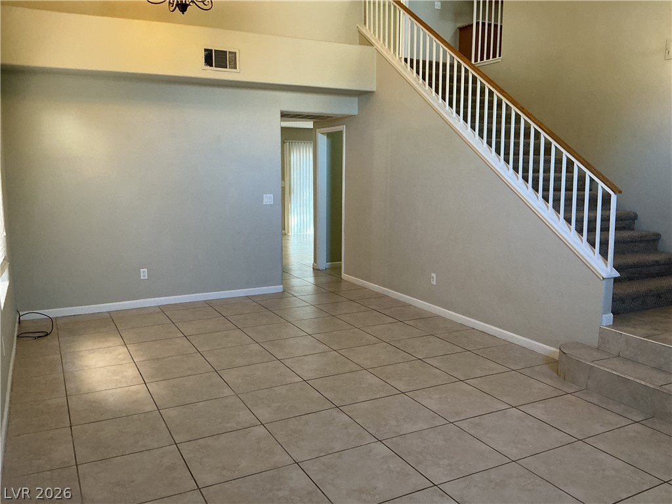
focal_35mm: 29
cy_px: 252
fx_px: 563
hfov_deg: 61.7
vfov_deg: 48.2
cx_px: 336
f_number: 1.8
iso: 160
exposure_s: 1/60
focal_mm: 3
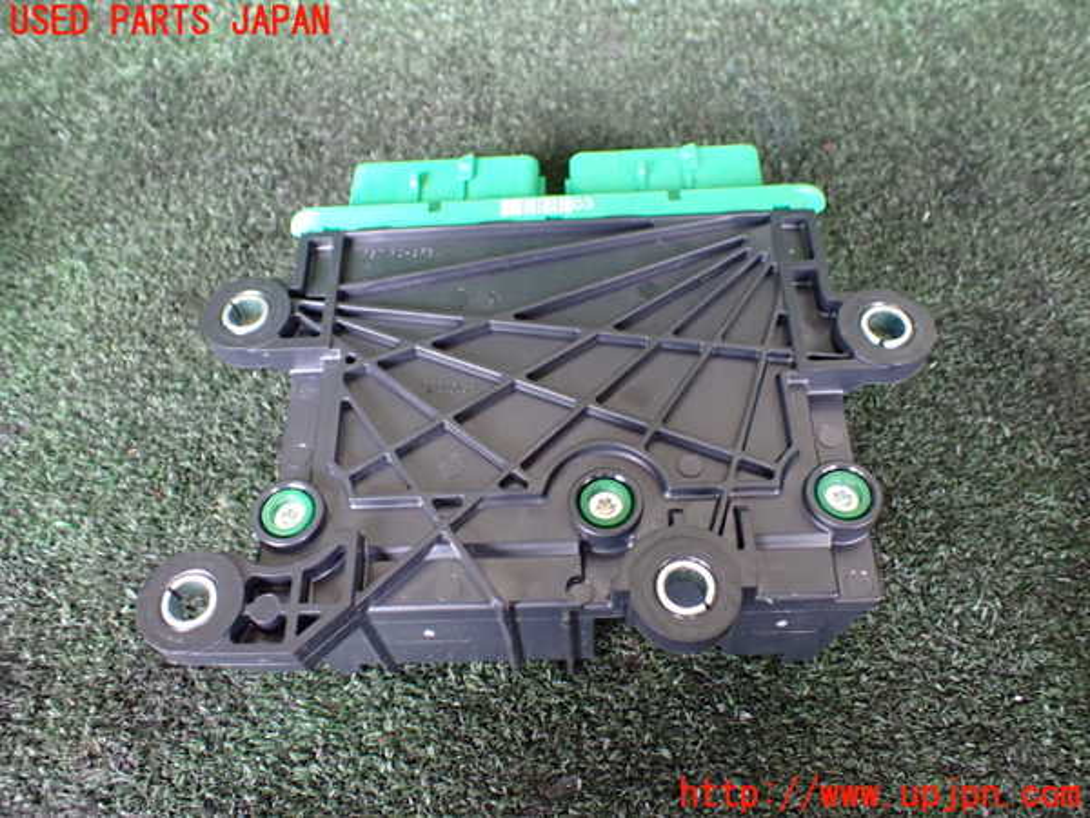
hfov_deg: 60.0
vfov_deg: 46.8
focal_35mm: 30
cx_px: 545
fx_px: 945
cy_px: 409
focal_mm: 5.4
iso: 800
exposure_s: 1/30
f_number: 2.3
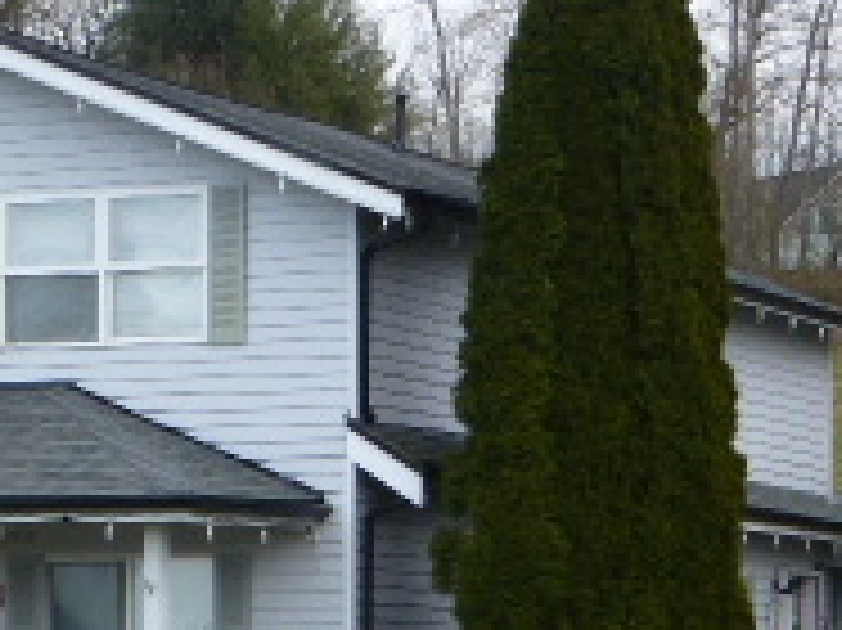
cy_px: 652
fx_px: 4497
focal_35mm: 185
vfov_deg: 8.0
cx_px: 135
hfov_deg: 10.7
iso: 100
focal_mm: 9.7
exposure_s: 1/160
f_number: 4.6
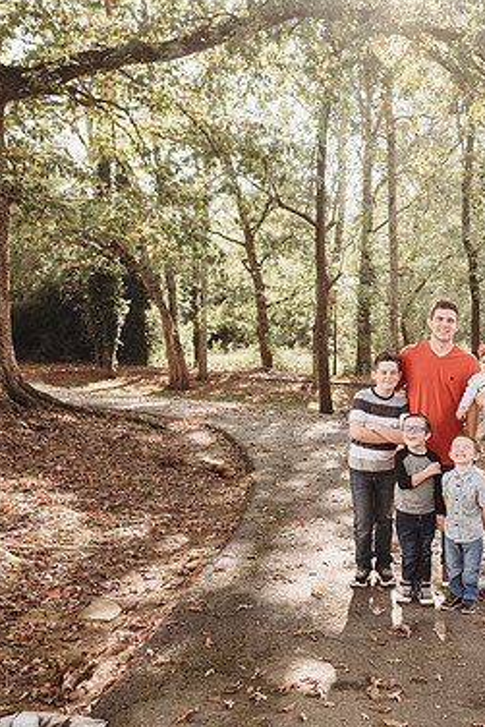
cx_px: 433
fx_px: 747
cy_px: 361
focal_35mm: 37
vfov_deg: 51.9
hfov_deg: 34.1
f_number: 3.2
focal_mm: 24
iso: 200
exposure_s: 1/250
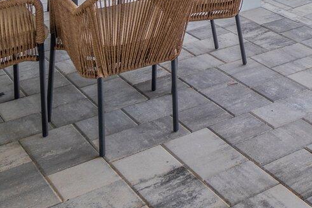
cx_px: 377
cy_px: -186
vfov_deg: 16.1
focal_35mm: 69
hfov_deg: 26.0
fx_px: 599
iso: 100
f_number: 9
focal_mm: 11
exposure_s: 1/4
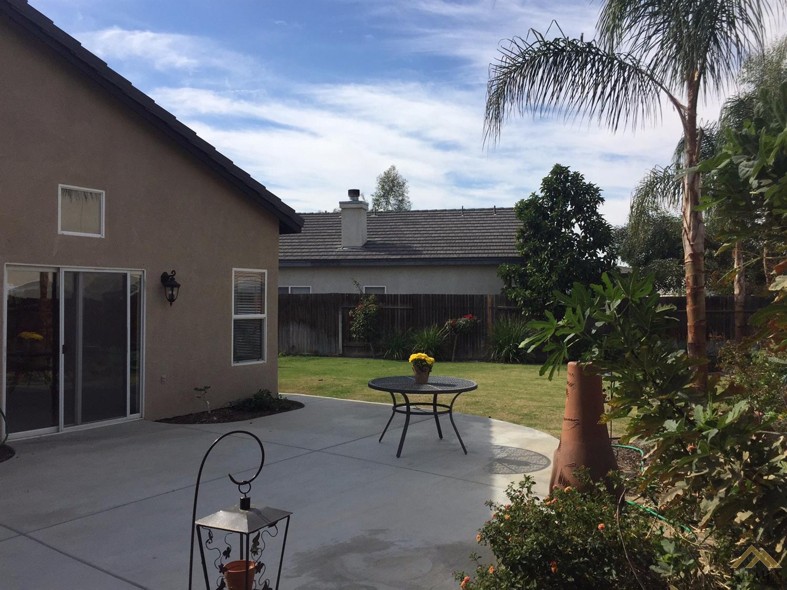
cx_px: 394
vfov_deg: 48.2
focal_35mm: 29
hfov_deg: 61.7
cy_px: 295
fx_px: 659
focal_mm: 4.15
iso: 32
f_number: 2.2
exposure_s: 1/3300
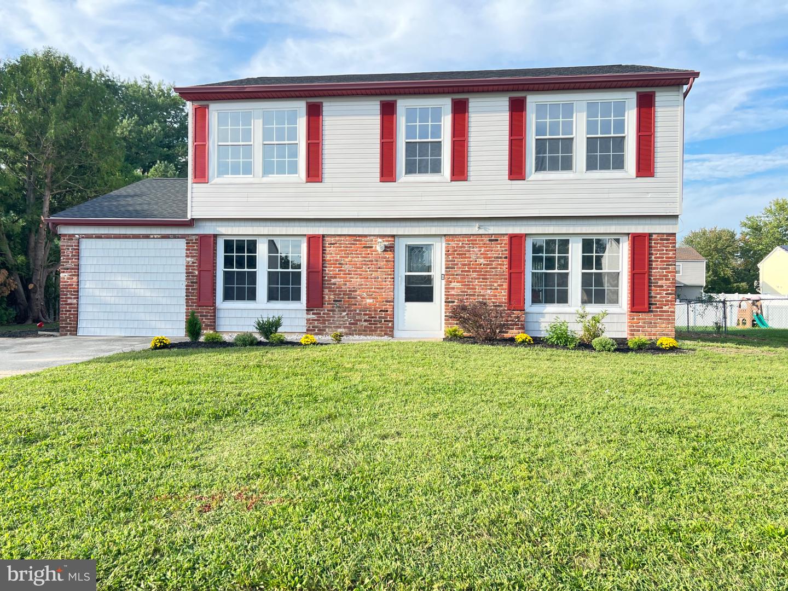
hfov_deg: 67.3
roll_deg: -0.2
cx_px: 394
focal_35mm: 26
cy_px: 296
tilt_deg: -0.1
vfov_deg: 53.1
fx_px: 592
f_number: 1.5
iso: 50
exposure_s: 1/748
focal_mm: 5.7
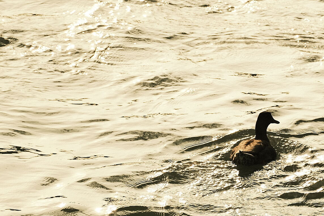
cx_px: 263
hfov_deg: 2.2
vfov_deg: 1.5
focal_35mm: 947
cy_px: 101
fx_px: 8522
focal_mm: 300
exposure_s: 1/600
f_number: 5.6
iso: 160
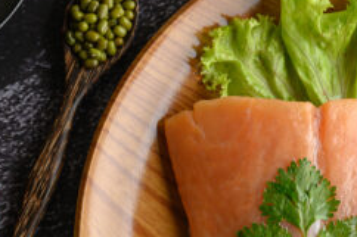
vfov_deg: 5.3
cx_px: 4
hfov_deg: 8.1
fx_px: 2517
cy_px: 385
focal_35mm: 254
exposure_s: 1/125
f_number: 8
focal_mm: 60
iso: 100
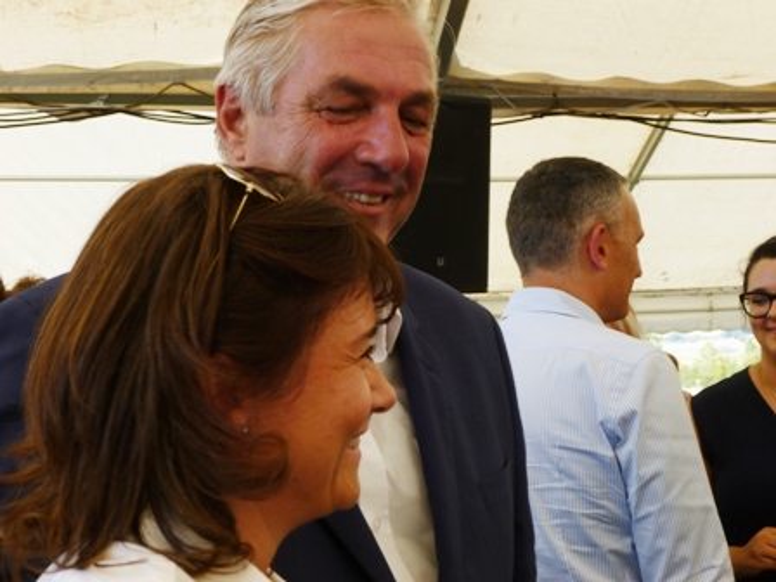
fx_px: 1547
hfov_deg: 28.2
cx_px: 388
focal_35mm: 69
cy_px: 291
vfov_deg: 21.3
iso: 100
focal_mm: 12.3
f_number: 4.6
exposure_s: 1/80
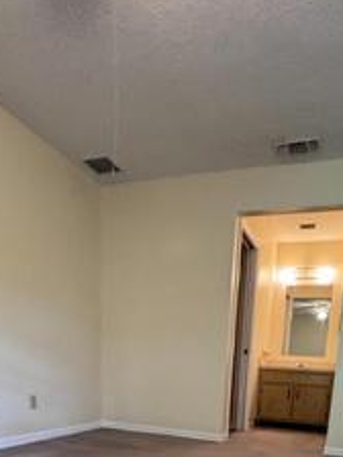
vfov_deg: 48.7
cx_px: 206
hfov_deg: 46.5
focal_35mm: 30
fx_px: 396
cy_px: 461
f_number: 2.2
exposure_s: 1/60
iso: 640
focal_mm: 2.22
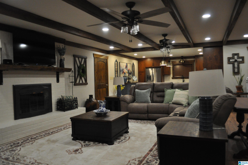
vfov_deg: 47.8
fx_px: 186
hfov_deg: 67.4
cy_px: 82
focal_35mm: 27
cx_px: 124
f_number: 3.5
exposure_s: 1/200
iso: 1600
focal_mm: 18
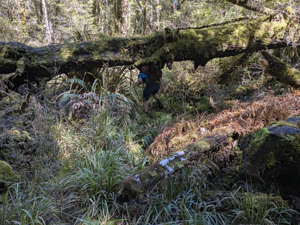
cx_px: 150
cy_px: 112
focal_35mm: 24
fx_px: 208
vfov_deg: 56.9
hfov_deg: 71.6
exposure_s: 1/172
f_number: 1.68
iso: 20
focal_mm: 6.9
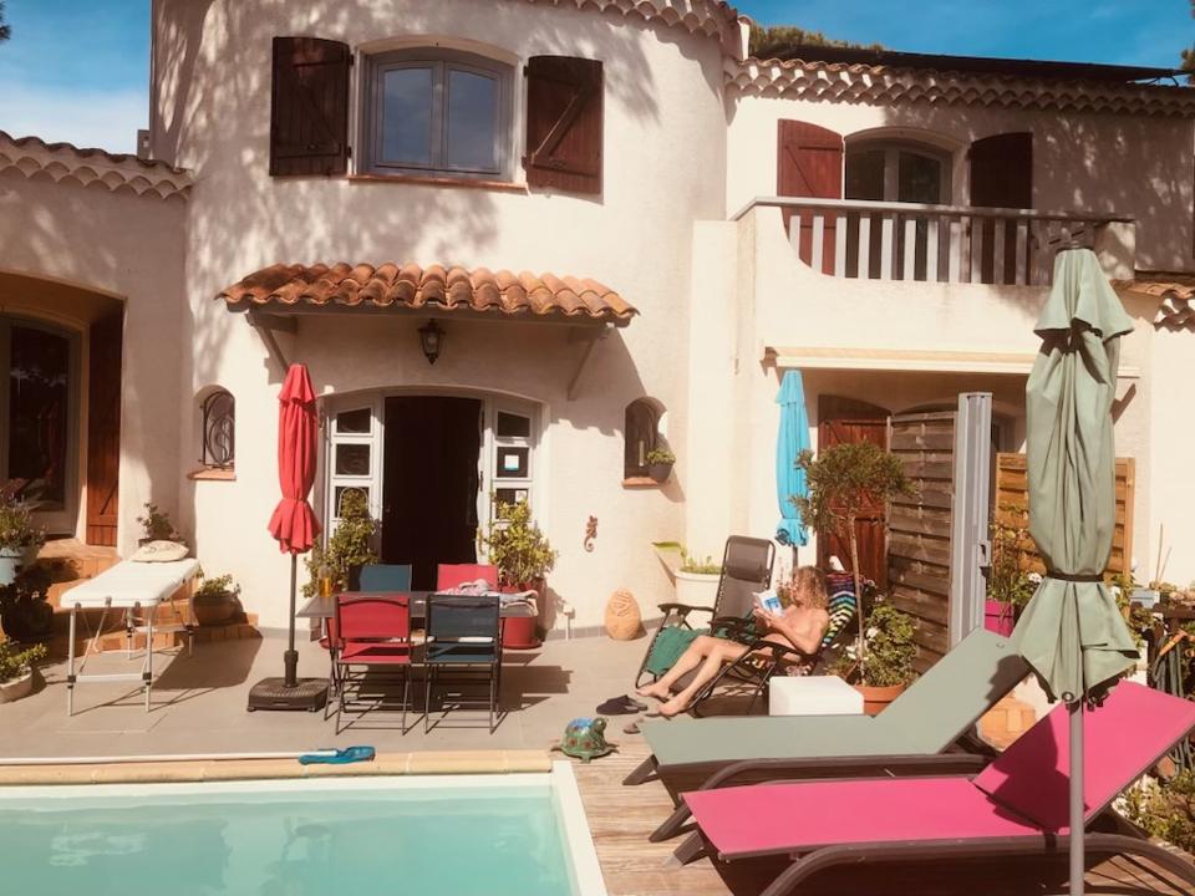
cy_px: 448
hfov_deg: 63.4
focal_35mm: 28
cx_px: 598
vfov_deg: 49.7
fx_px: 967
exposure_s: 1/3436
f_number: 1.8
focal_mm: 3.99
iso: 25
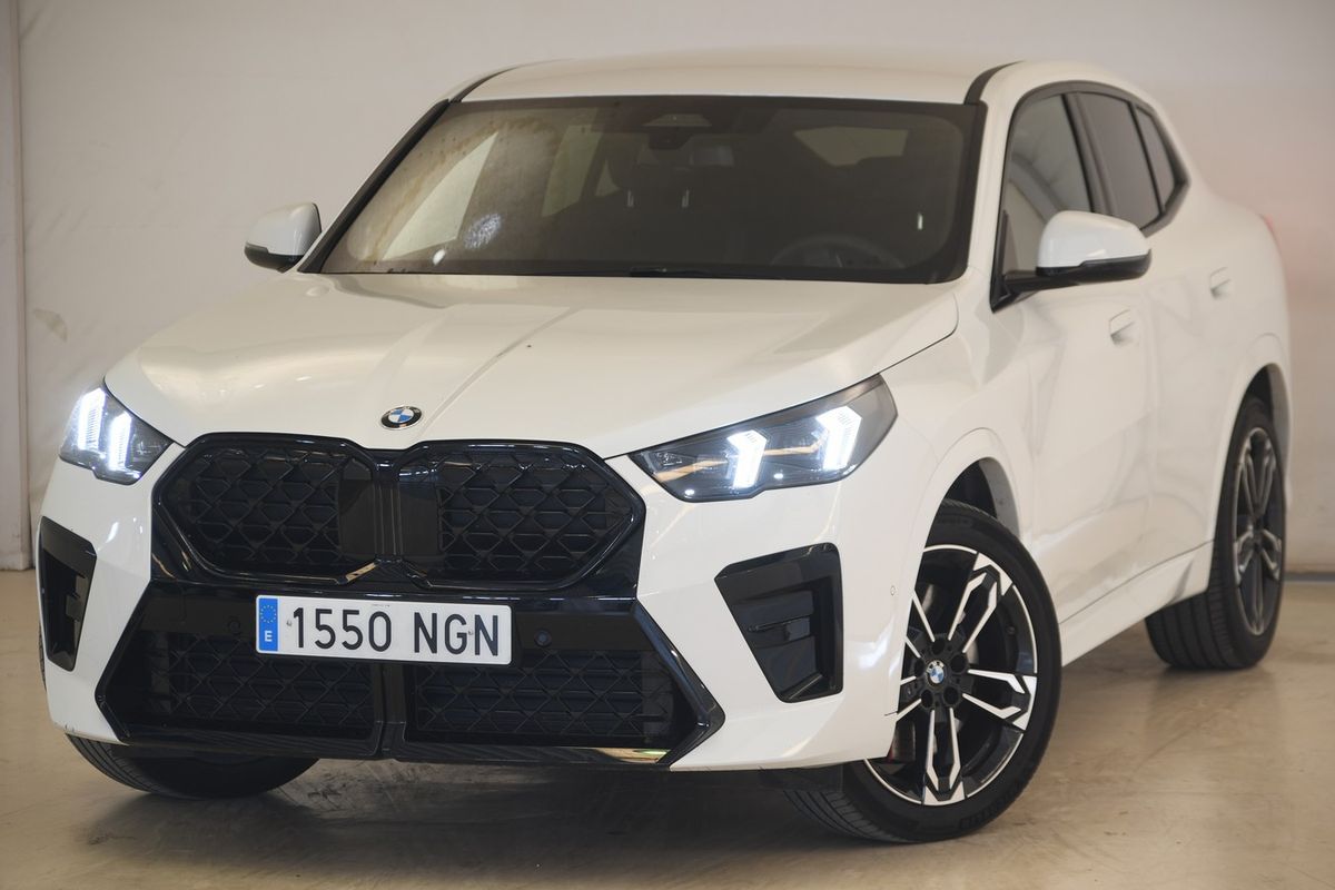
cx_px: 668
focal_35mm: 127
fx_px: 4709
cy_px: 445
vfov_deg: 10.8
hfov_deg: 16.1
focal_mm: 85
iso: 100
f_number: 4.2
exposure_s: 1/8
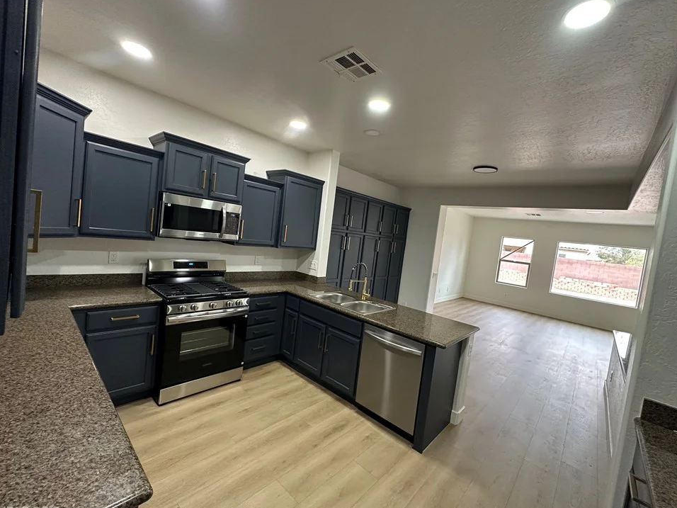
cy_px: 252
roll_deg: -6.8
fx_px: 293
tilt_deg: -2.8
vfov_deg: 81.7
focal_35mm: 15
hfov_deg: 98.2
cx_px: 346
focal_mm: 2.22
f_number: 2.2
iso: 250
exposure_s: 1/99
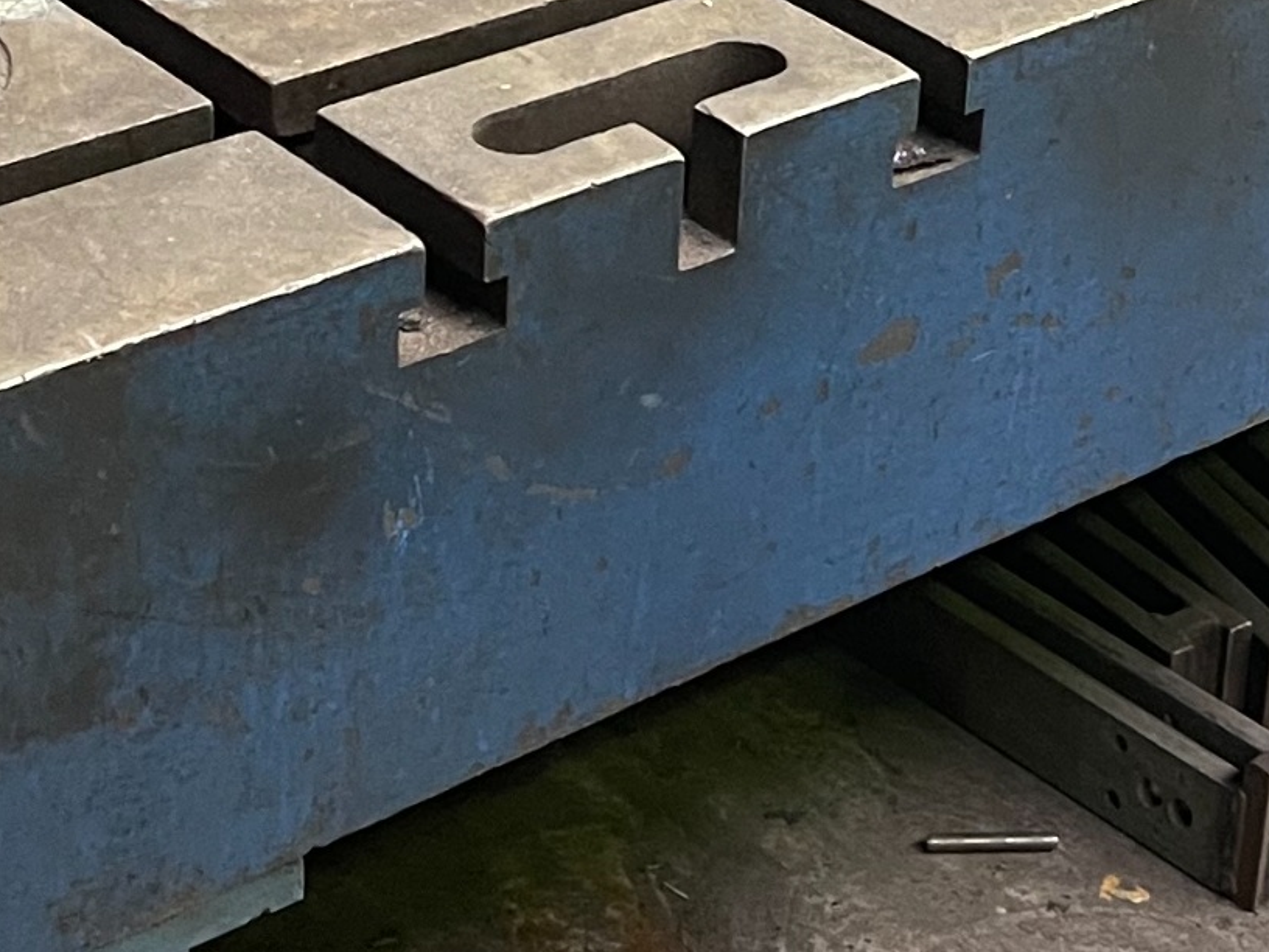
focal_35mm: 104
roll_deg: -2.7
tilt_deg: -22.6
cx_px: 692
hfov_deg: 18.9
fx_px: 3813
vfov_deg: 14.0
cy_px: -3
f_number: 1.6
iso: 320
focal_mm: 5.1
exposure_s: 1/50
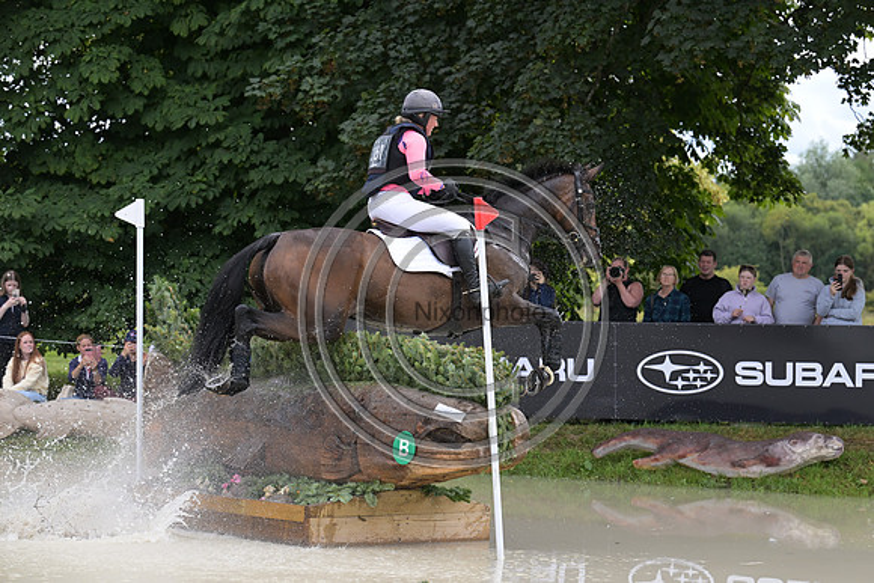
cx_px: 437
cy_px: 292
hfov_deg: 18.6
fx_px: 2671
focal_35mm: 110
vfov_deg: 12.5
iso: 1100
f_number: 5.6
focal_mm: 110
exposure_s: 1/1250
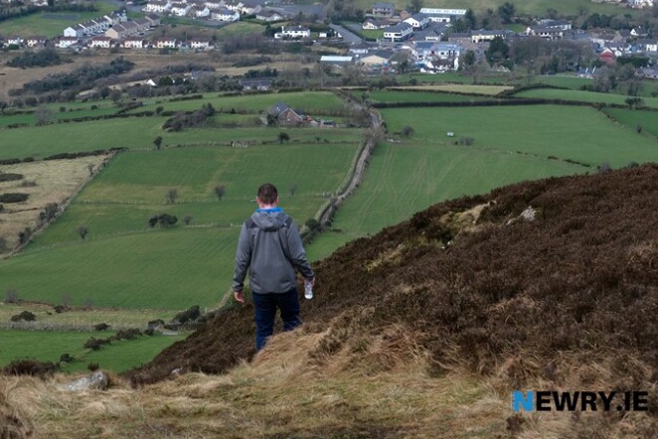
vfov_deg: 11.0
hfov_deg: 16.4
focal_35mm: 125
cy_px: 144
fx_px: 2286
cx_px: 234
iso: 400
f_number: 7.1
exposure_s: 1/350
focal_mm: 61
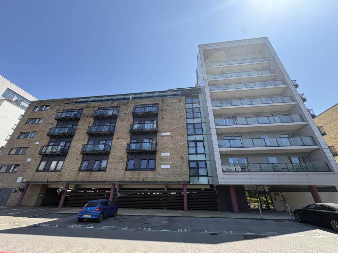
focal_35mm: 14
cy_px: 126
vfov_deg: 85.7
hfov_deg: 102.1
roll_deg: -0.6
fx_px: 137
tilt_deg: +28.1
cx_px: 169
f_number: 2.2
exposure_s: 1/804
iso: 40
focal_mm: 2.22
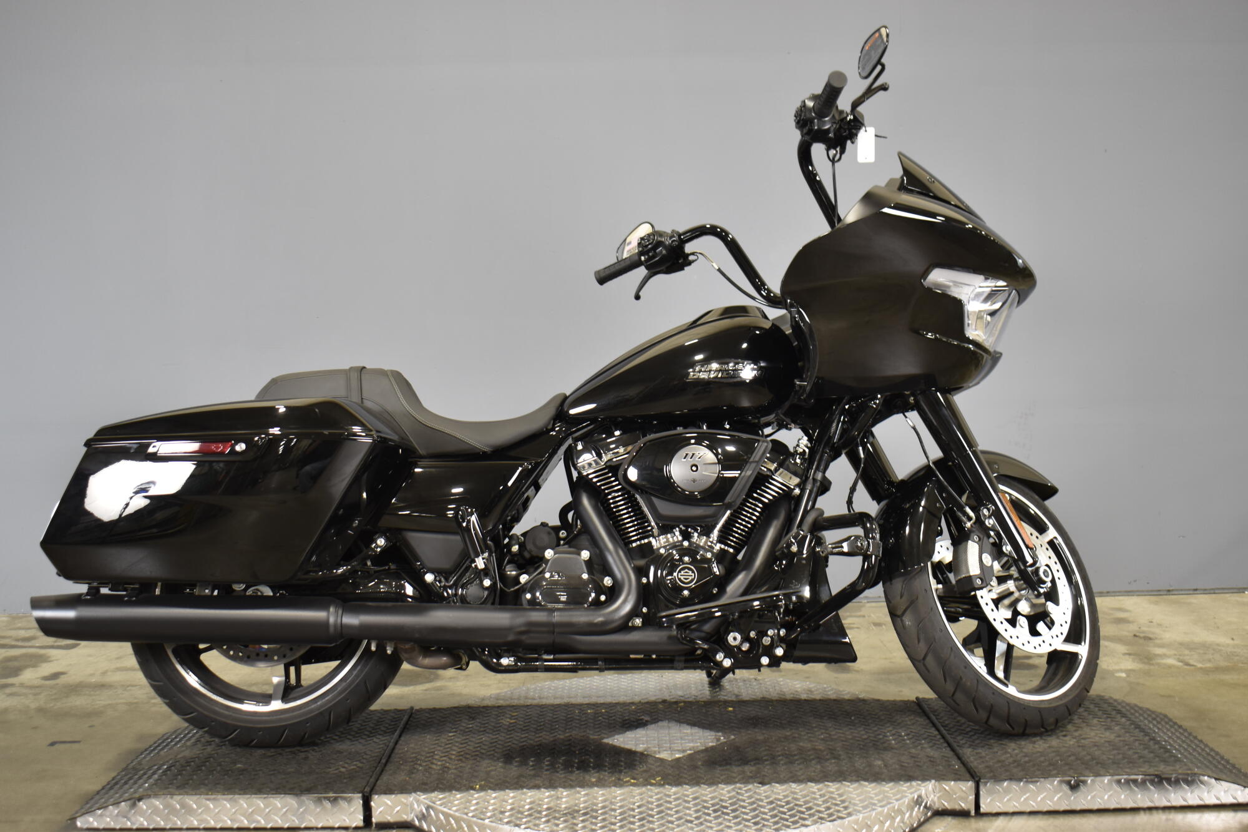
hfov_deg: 47.9
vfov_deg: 33.0
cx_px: 624
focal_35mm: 40
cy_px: 416
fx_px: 1404
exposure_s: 1/13
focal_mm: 27
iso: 400
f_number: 4
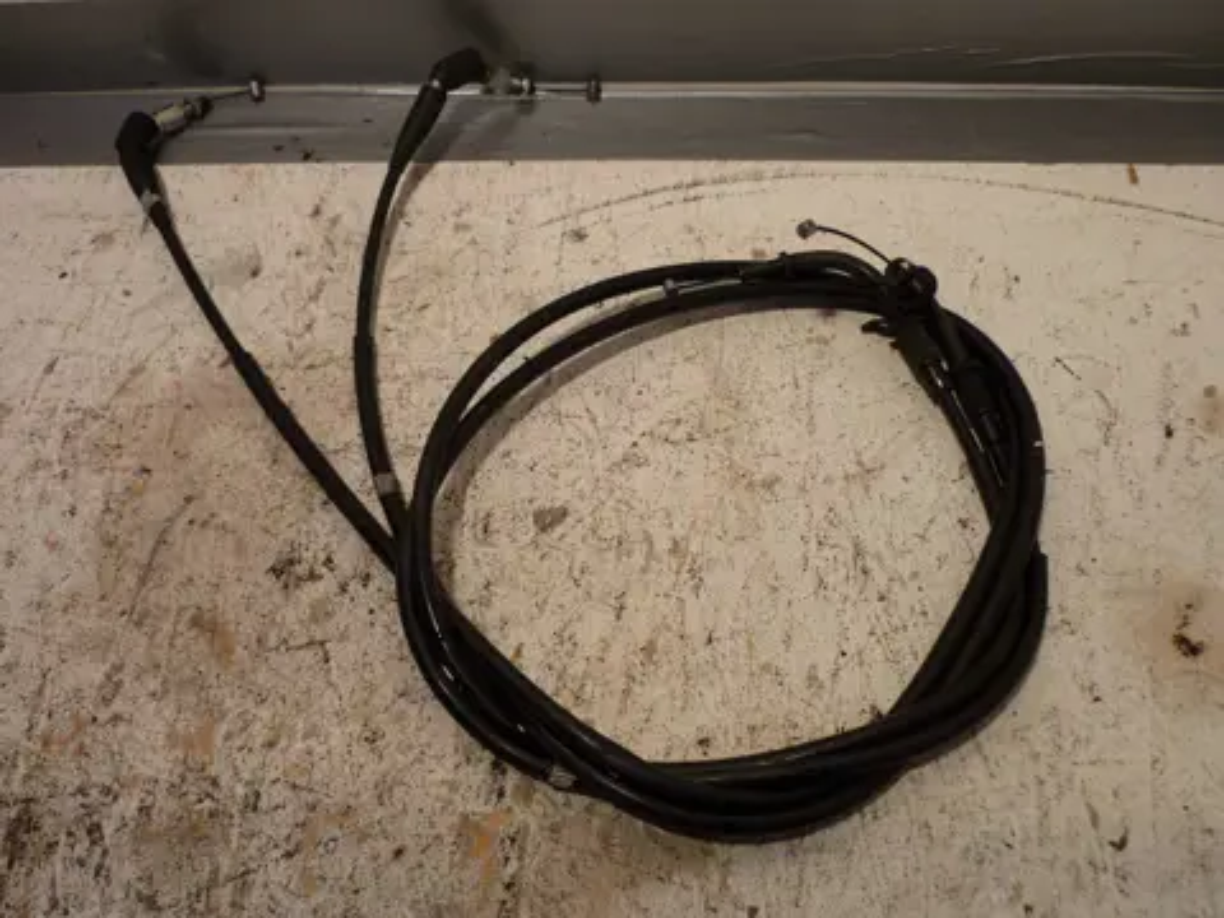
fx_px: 1167
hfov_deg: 55.4
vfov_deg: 42.9
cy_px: 459
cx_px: 612
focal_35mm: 33
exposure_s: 1/50
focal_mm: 5.5
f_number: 2.8
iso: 80
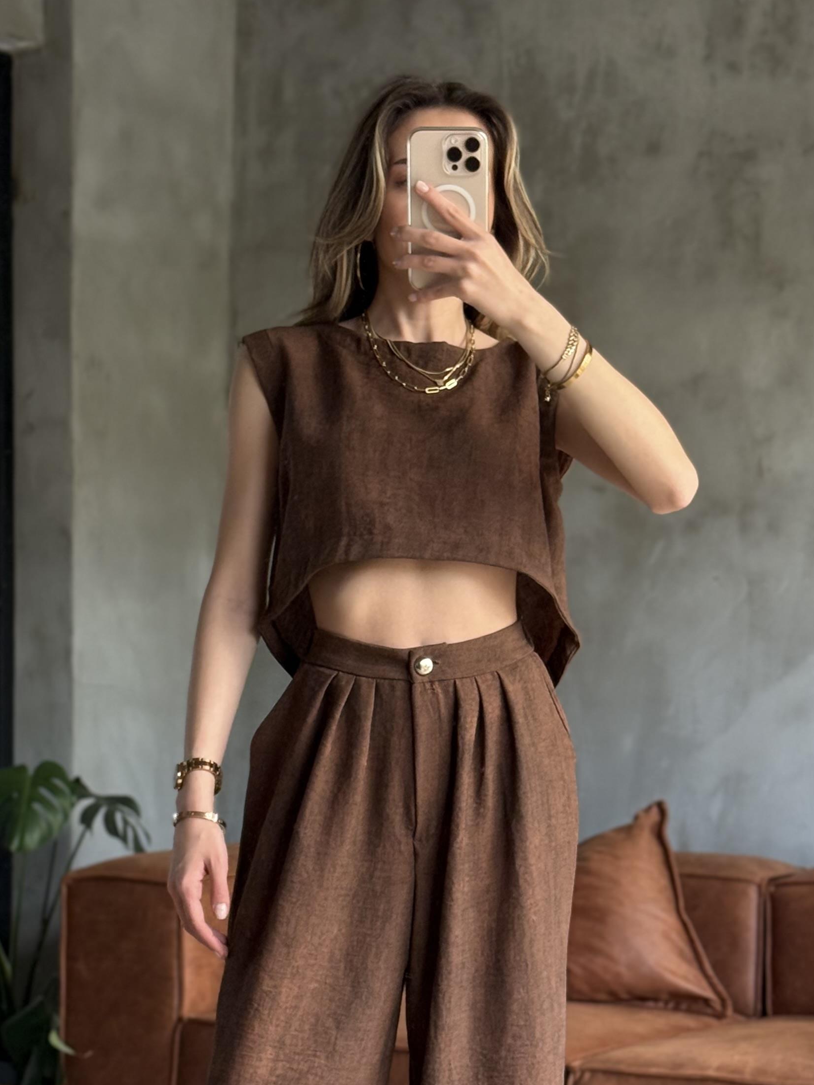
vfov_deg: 22.2
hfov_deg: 16.8
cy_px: 732
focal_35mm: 88
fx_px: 2759
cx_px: 375
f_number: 1.78
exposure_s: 1/63
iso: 125
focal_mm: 6.76
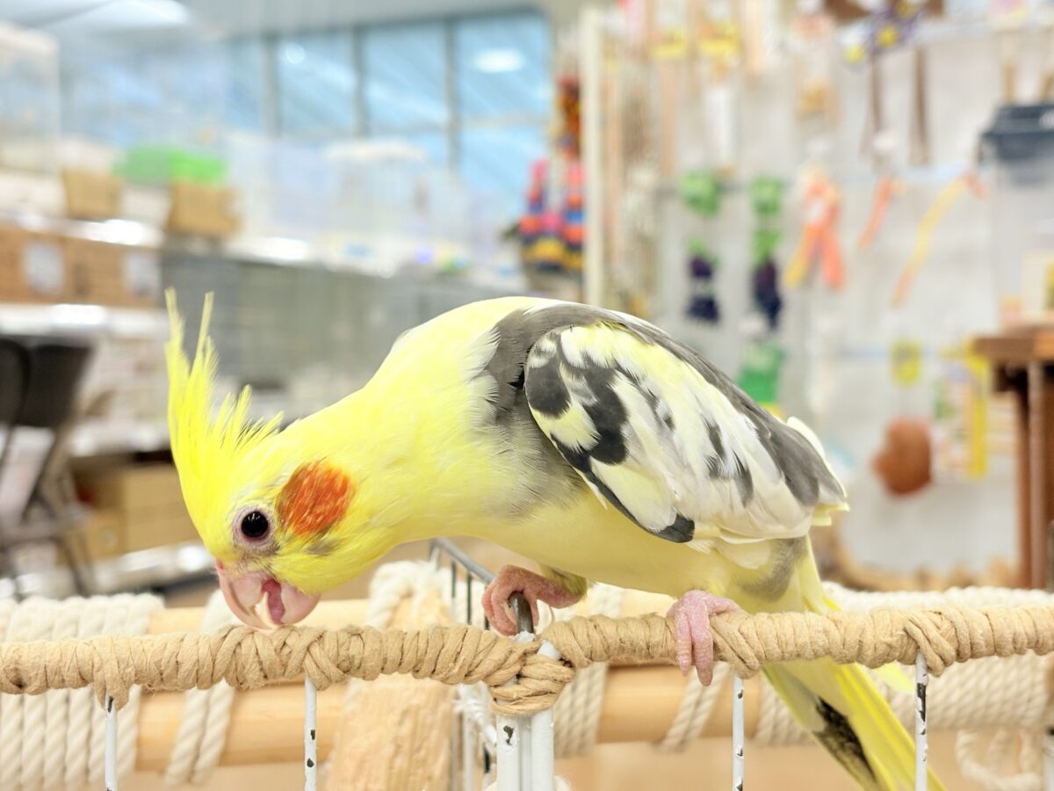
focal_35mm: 52
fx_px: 1583
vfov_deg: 28.0
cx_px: 527
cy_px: 396
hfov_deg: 36.8
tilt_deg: -0.4
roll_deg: +2.7
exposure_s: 1/50
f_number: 1.6
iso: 40
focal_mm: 5.96
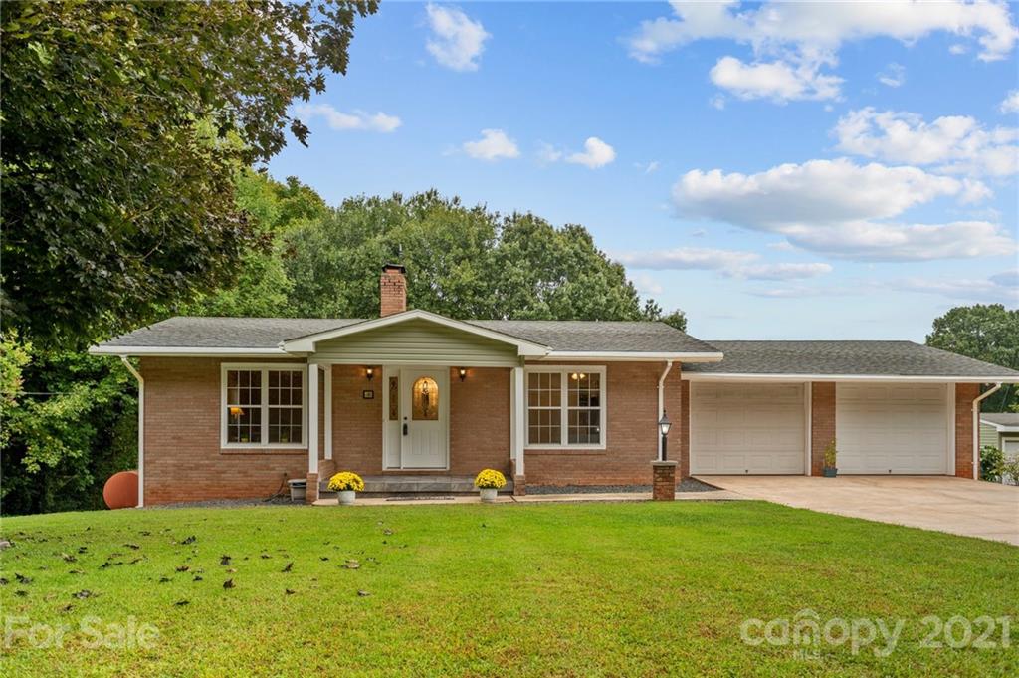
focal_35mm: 29
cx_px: 510
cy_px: 339
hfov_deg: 63.7
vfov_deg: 44.9
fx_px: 820
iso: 100
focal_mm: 29
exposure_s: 1/80
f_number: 4.5
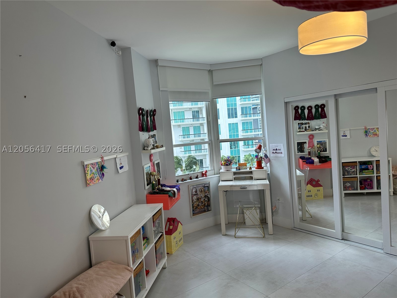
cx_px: 198
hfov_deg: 71.6
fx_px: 275
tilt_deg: -4.4
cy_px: 149
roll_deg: +4.3
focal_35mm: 24
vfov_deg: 56.8
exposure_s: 1/240
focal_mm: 6.86
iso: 80
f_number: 1.78
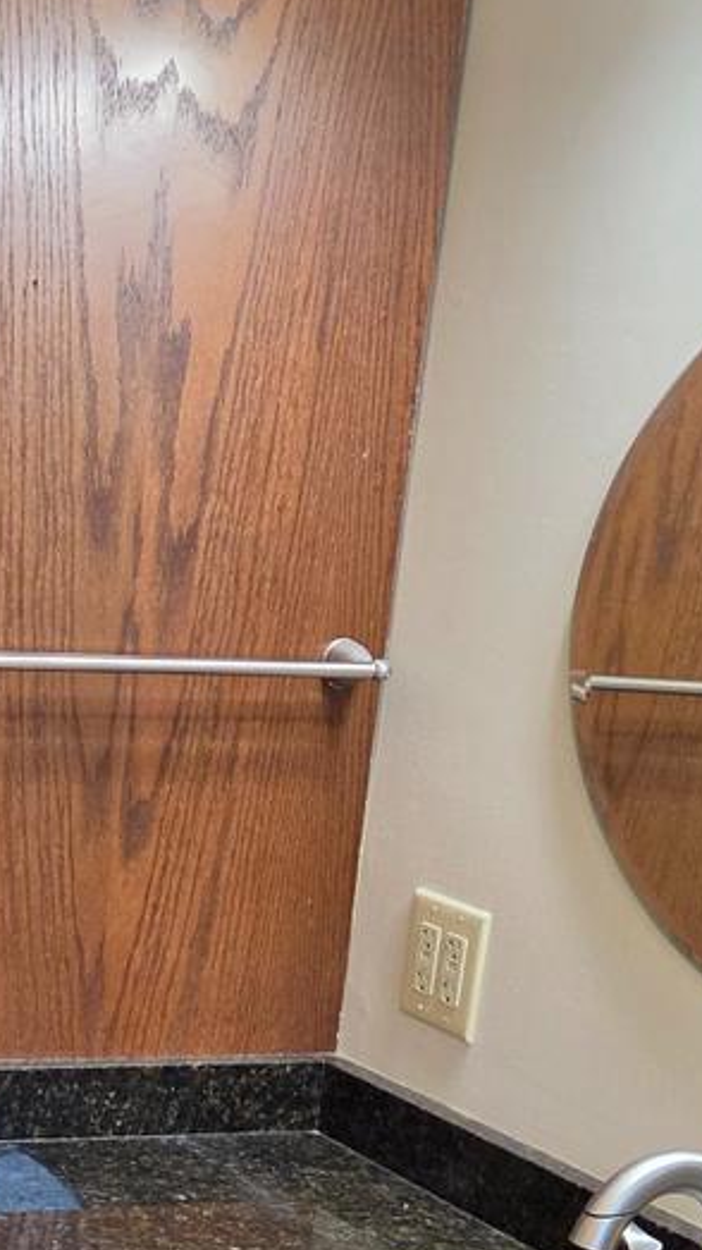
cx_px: -69
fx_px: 2284
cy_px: 1193
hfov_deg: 16.9
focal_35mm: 69
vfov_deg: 29.0
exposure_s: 1/120
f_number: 1.8
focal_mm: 5.4
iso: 250
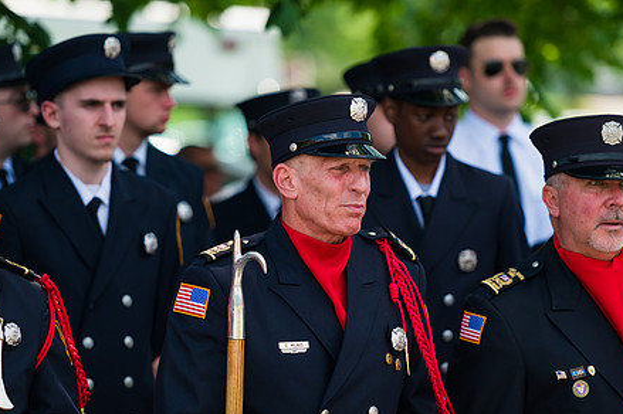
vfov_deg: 5.9
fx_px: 3994
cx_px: 325
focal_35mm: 231
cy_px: 194
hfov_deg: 8.9
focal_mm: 175
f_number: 3.2
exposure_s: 1/1600
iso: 200
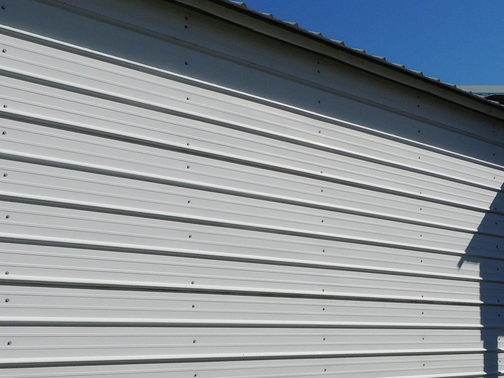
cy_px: 355
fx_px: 757
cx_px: 369
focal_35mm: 52
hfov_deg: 36.1
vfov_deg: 26.9
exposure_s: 1/1250
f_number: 4.7
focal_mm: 4.3
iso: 100
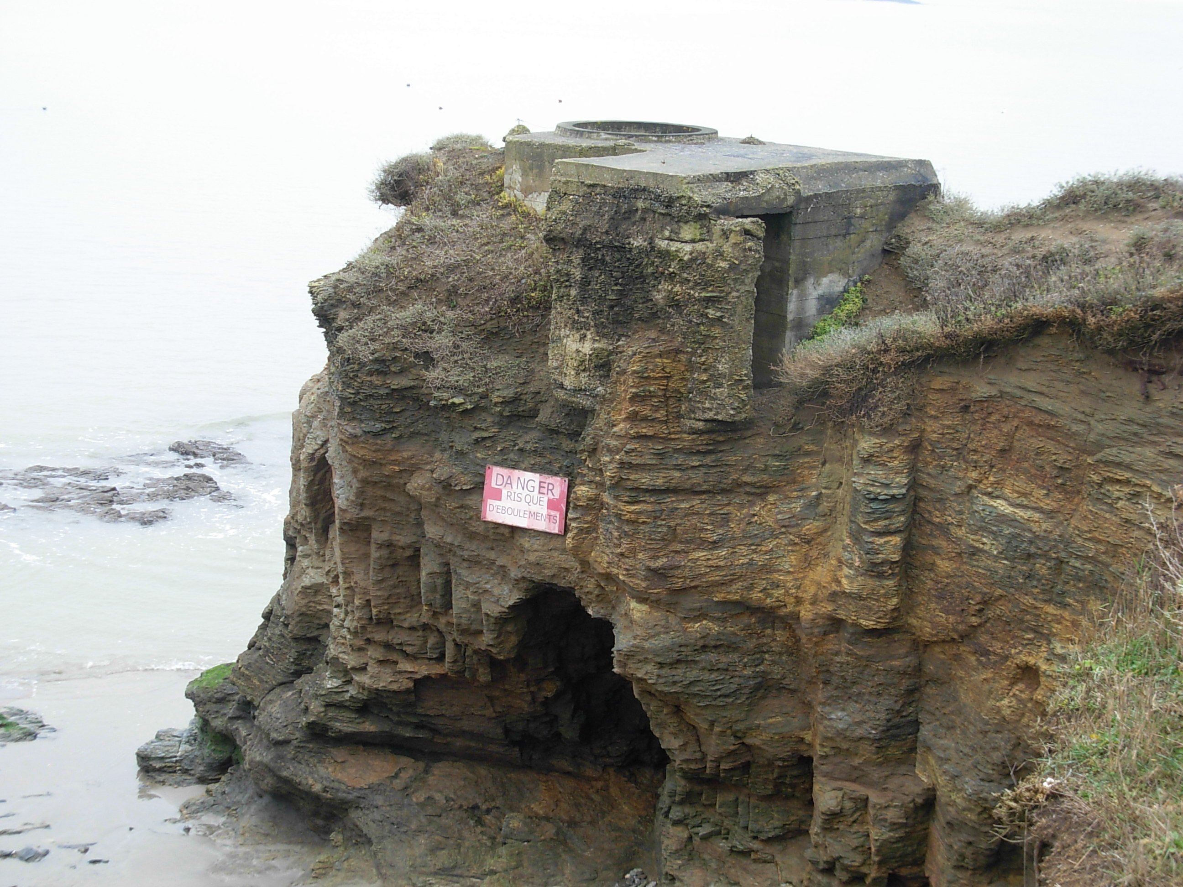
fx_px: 2187
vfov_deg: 22.9
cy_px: 444
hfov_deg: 30.3
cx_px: 592
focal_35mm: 64
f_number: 3.4
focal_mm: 10.5
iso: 79
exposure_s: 1/78.3
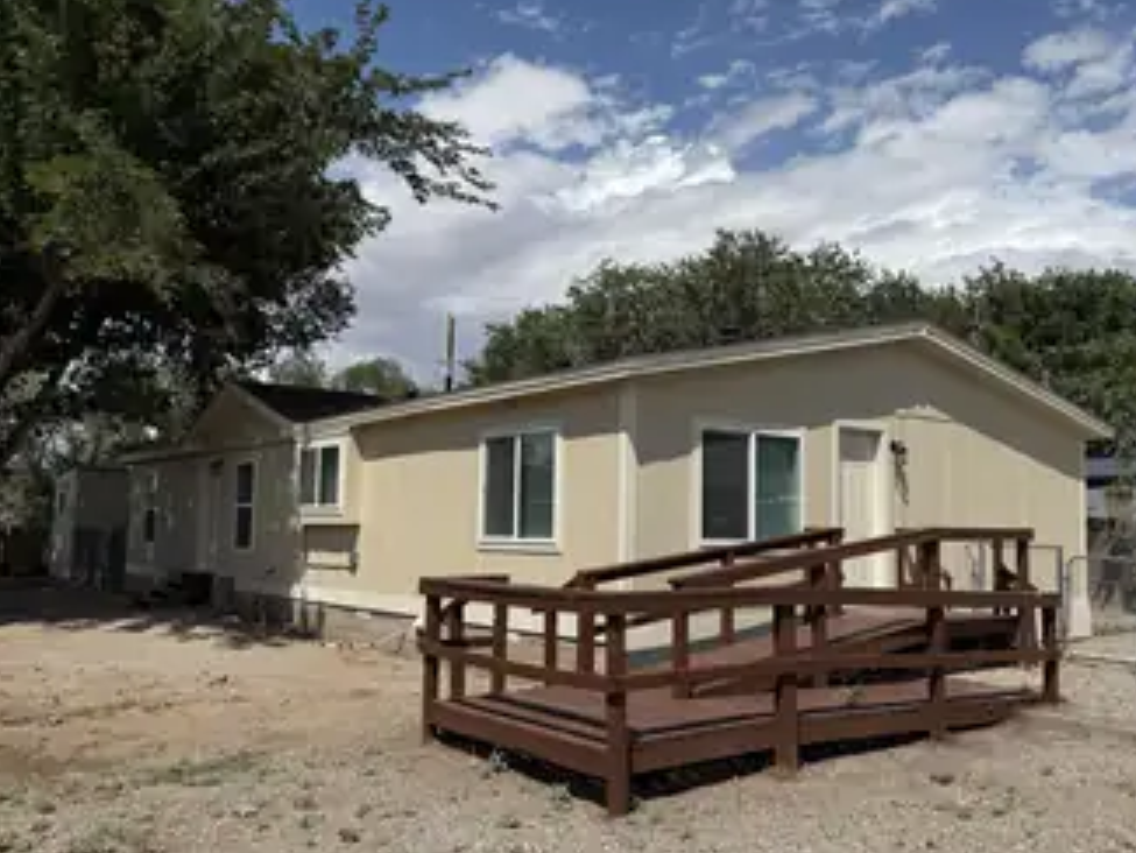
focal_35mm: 31
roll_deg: -1.3
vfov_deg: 45.5
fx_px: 1018
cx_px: 636
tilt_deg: +6.0
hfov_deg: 58.2
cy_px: 442
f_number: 1.78
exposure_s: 1/8130
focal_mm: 6.76
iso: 80
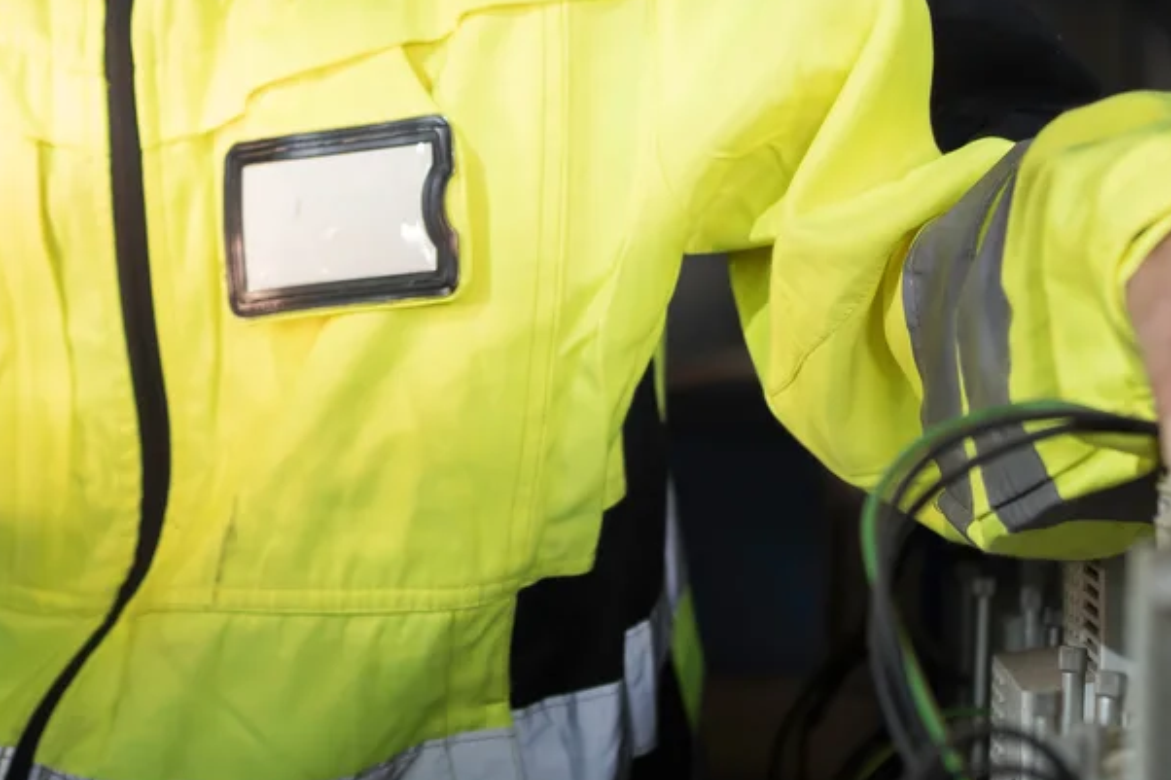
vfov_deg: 11.4
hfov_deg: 17.1
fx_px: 3870
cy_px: -26
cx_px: 245
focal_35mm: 119
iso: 800
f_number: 2
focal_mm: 35
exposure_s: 1/160
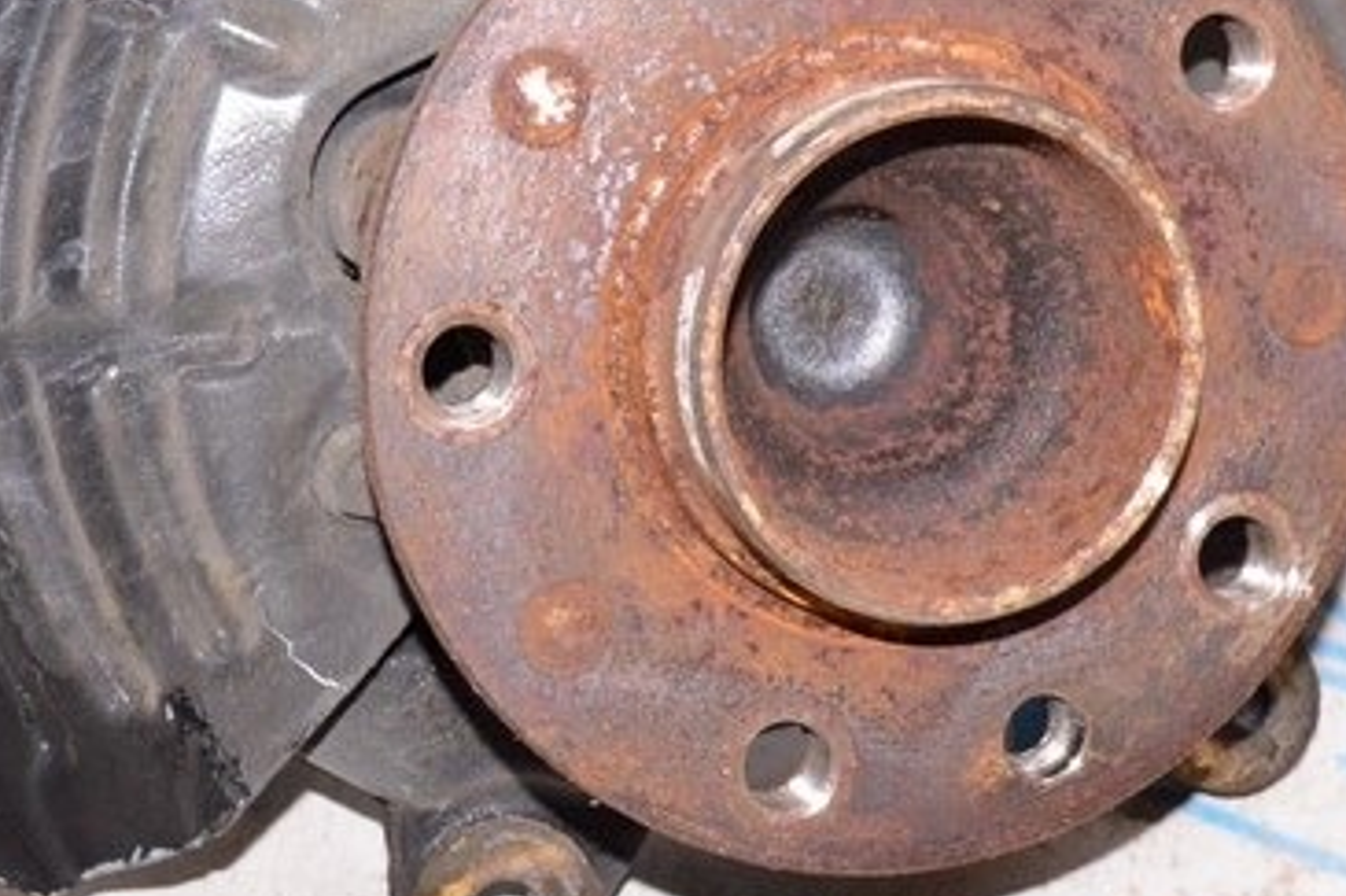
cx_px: 789
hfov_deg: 20.2
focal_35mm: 101
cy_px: -35
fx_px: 3774
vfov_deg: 13.3
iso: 1600
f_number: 8
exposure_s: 1/100
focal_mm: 24
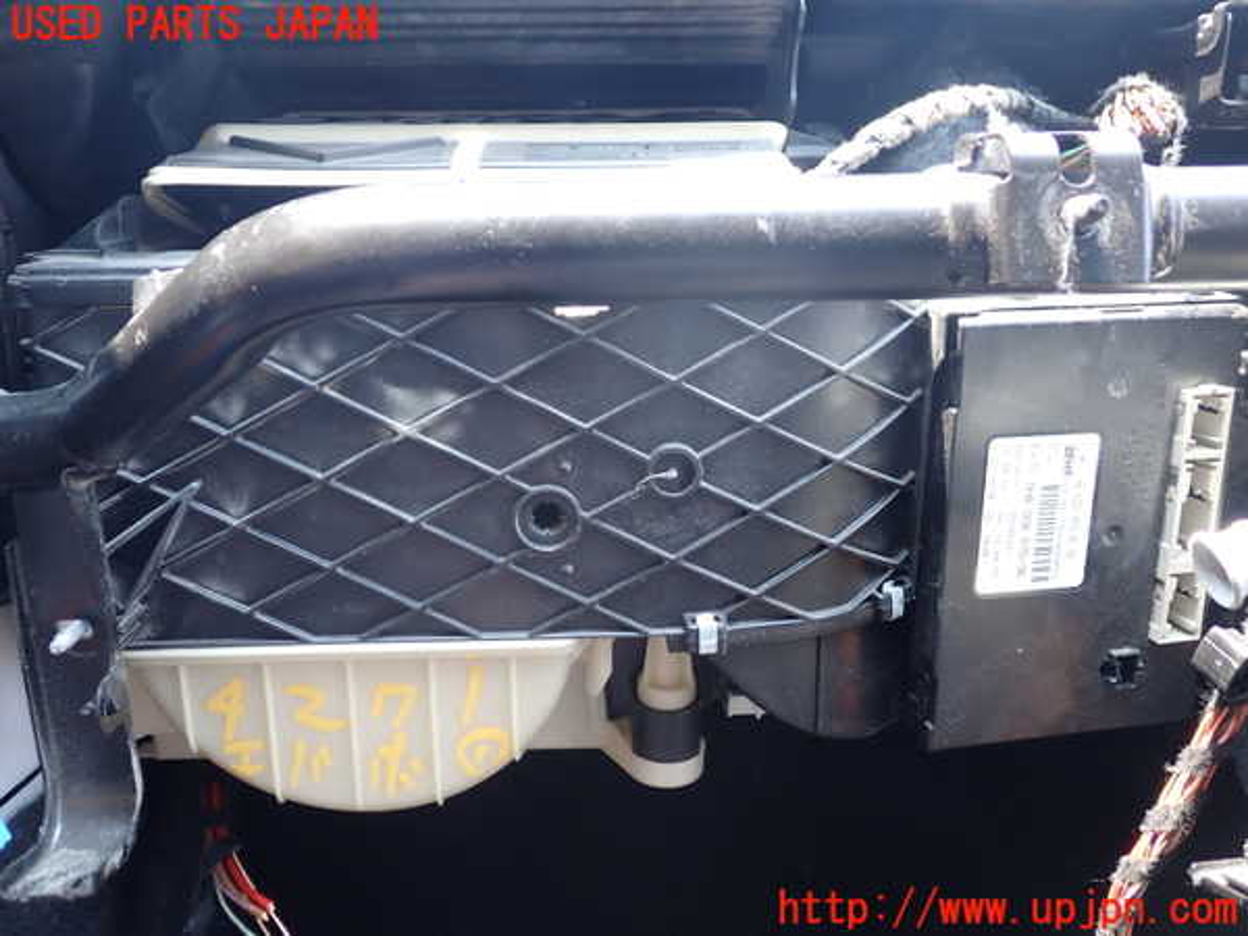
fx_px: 1082
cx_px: 624
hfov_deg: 60.0
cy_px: 468
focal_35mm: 30
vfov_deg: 46.8
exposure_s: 1/60
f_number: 2.3
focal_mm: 5.4
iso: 125
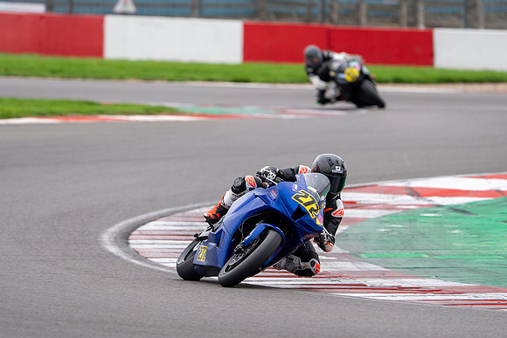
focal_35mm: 441
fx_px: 6206
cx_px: 242
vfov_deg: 3.1
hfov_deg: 4.7
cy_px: 156
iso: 320
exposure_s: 1/500
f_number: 4.5
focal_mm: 330
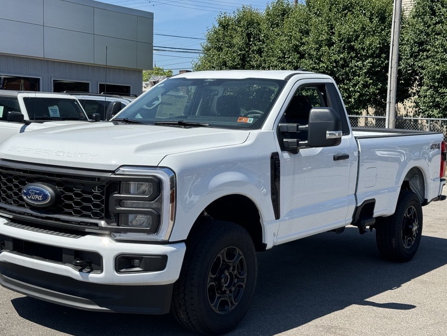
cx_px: 216
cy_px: 163
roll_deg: -1.6
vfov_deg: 28.0
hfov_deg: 36.8
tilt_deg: -2.7
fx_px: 672
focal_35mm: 52
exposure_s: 1/3817
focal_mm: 6.76
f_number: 1.78
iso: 64
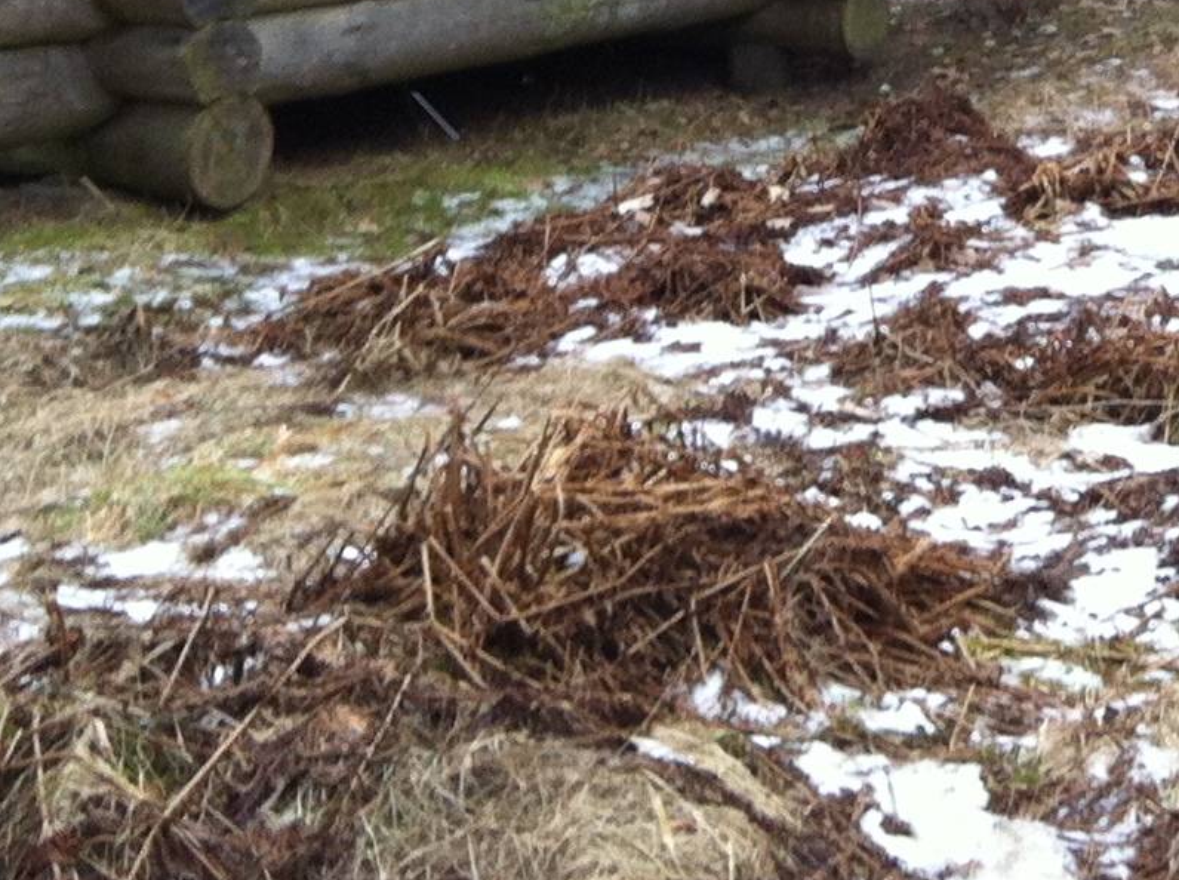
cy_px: -407
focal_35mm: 114
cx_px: 1346
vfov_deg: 12.4
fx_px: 3876
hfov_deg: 16.7
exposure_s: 1/123
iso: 80
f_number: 2.8
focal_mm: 3.85
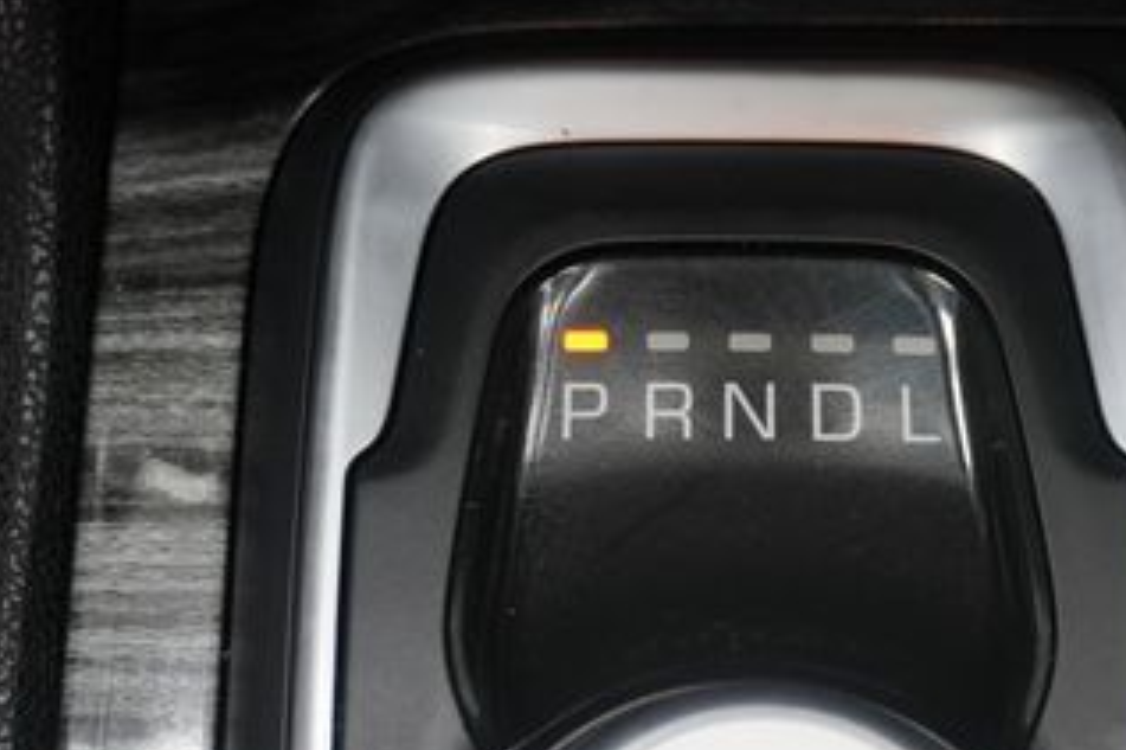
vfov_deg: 14.6
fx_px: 2907
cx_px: 771
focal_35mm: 93
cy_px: 595
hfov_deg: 21.8
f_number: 5
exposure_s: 1/60
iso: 400
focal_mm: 31
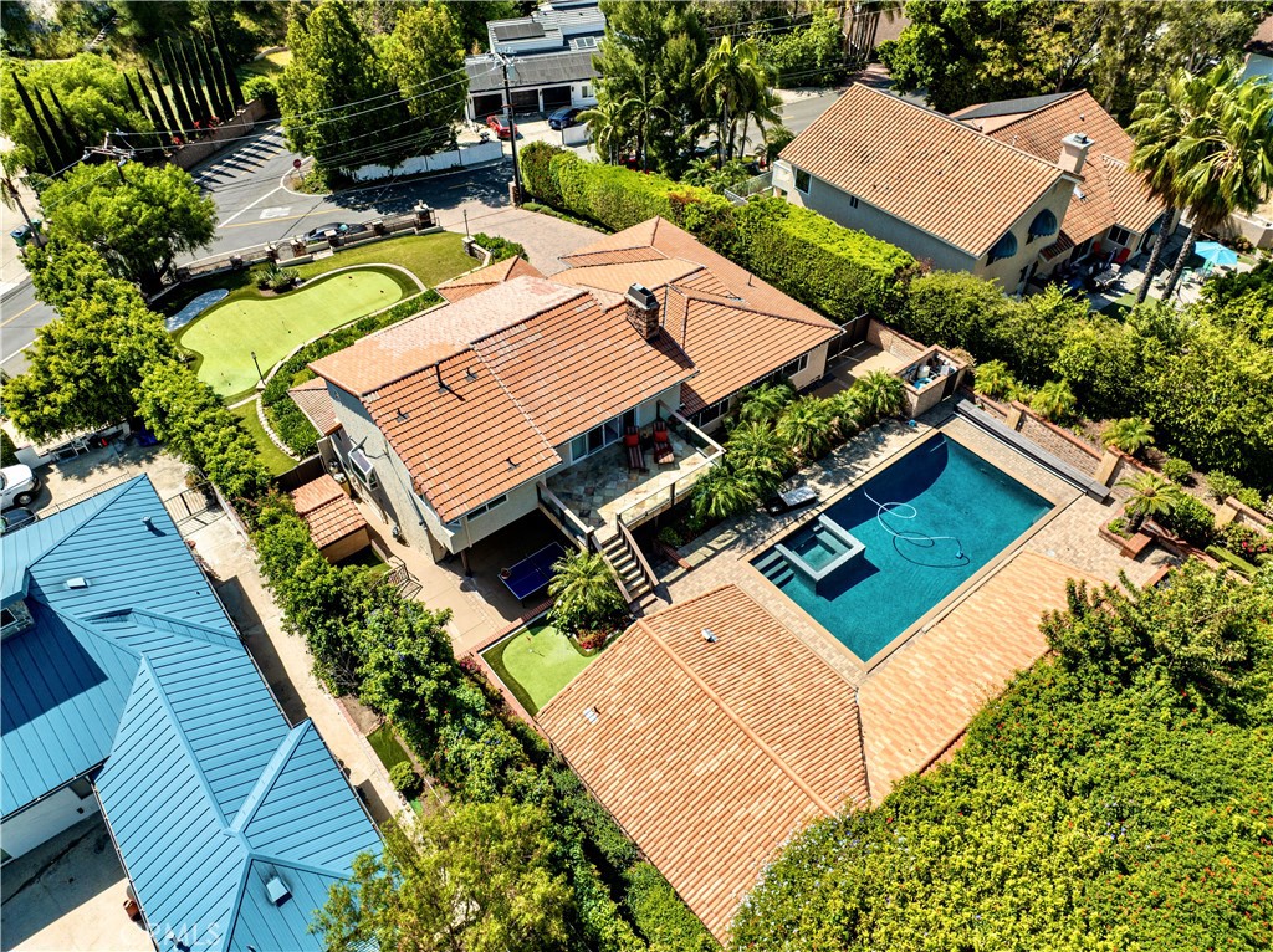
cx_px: 636
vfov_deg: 56.7
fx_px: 882
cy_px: 476
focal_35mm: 24
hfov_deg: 71.6
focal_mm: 12.29
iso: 100
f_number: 2.8
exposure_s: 1/240
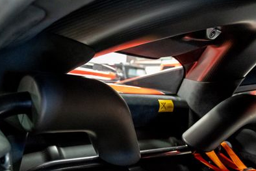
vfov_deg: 33.3
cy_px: 136
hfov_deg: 49.4
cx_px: 109
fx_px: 277
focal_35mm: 39
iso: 10000
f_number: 4
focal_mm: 24
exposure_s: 1/60
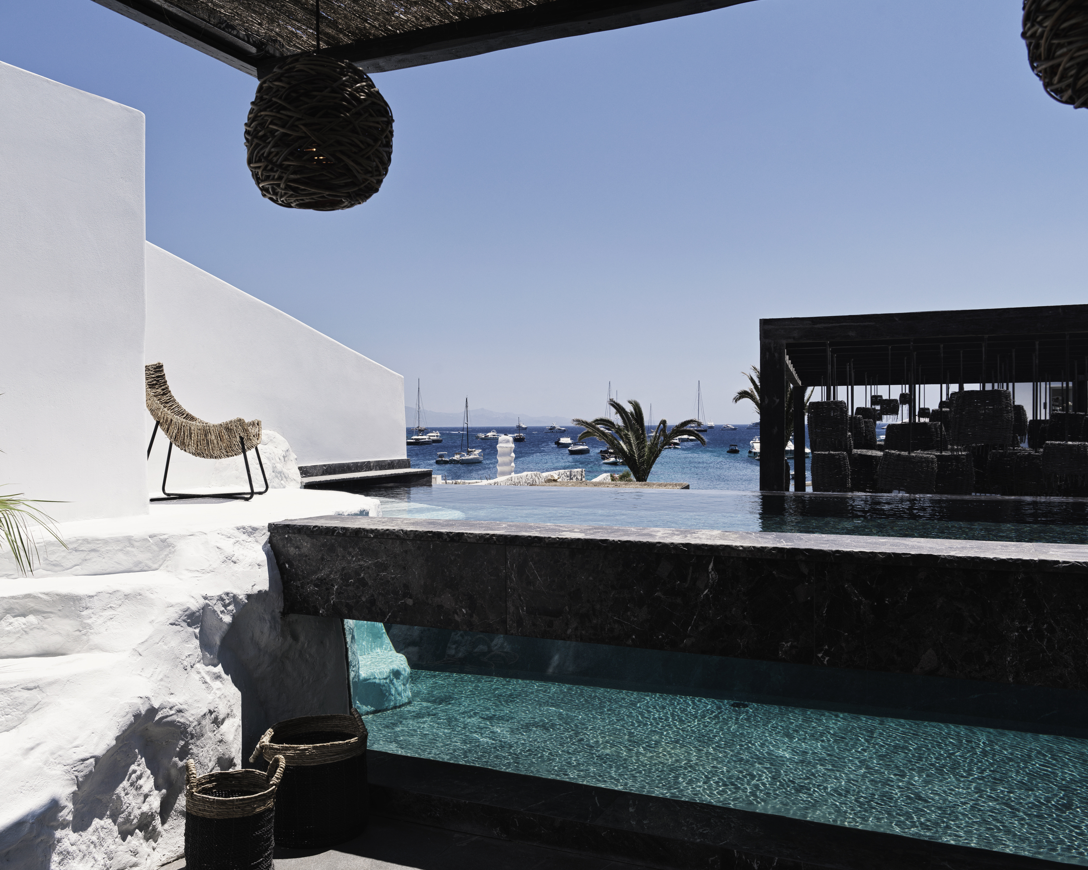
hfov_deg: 50.3
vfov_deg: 41.2
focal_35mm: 36
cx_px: 523
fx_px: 1159
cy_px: 437
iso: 200
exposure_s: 1/750
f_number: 11
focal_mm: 40
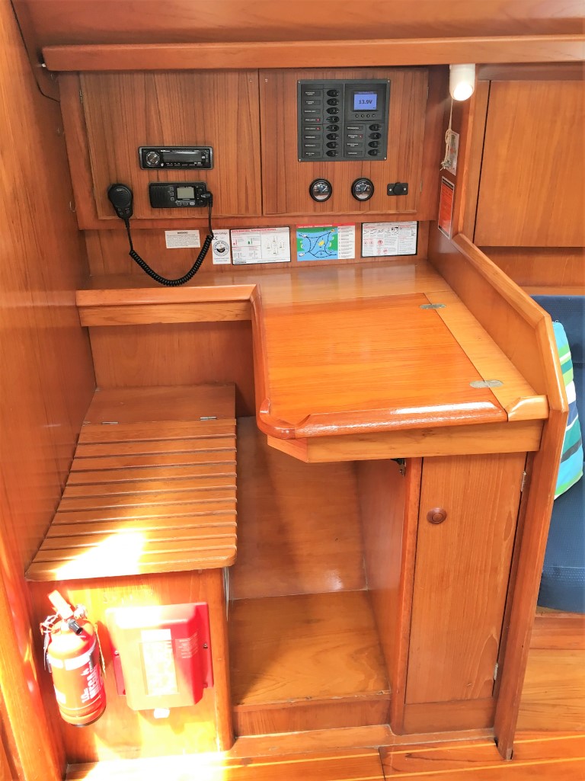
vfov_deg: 61.7
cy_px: 390
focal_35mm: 29
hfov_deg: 48.2
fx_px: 654
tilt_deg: -25.2
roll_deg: -0.3
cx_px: 292
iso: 32
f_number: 2.2
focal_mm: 4.15
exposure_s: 1/33
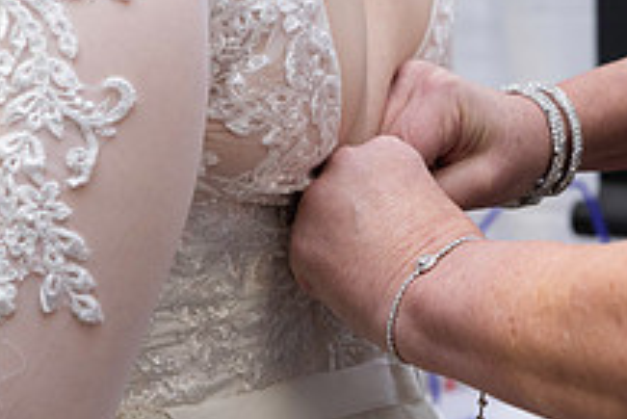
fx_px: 2562
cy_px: 241
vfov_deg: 9.3
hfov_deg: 13.9
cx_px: 477
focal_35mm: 147
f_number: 4.5
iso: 640
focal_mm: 55
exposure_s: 1/200
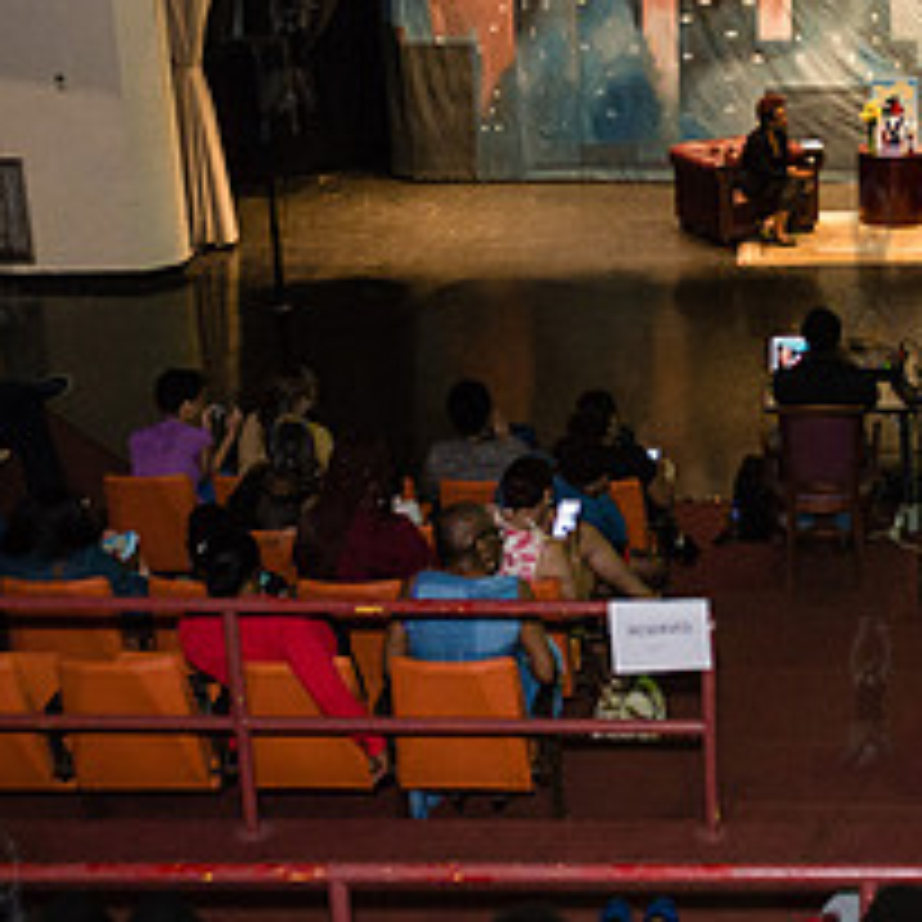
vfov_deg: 28.7
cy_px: 250
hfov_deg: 27.8
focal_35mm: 59
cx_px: 868
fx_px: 1778
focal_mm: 24
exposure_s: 1/320
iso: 3200
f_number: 3.2
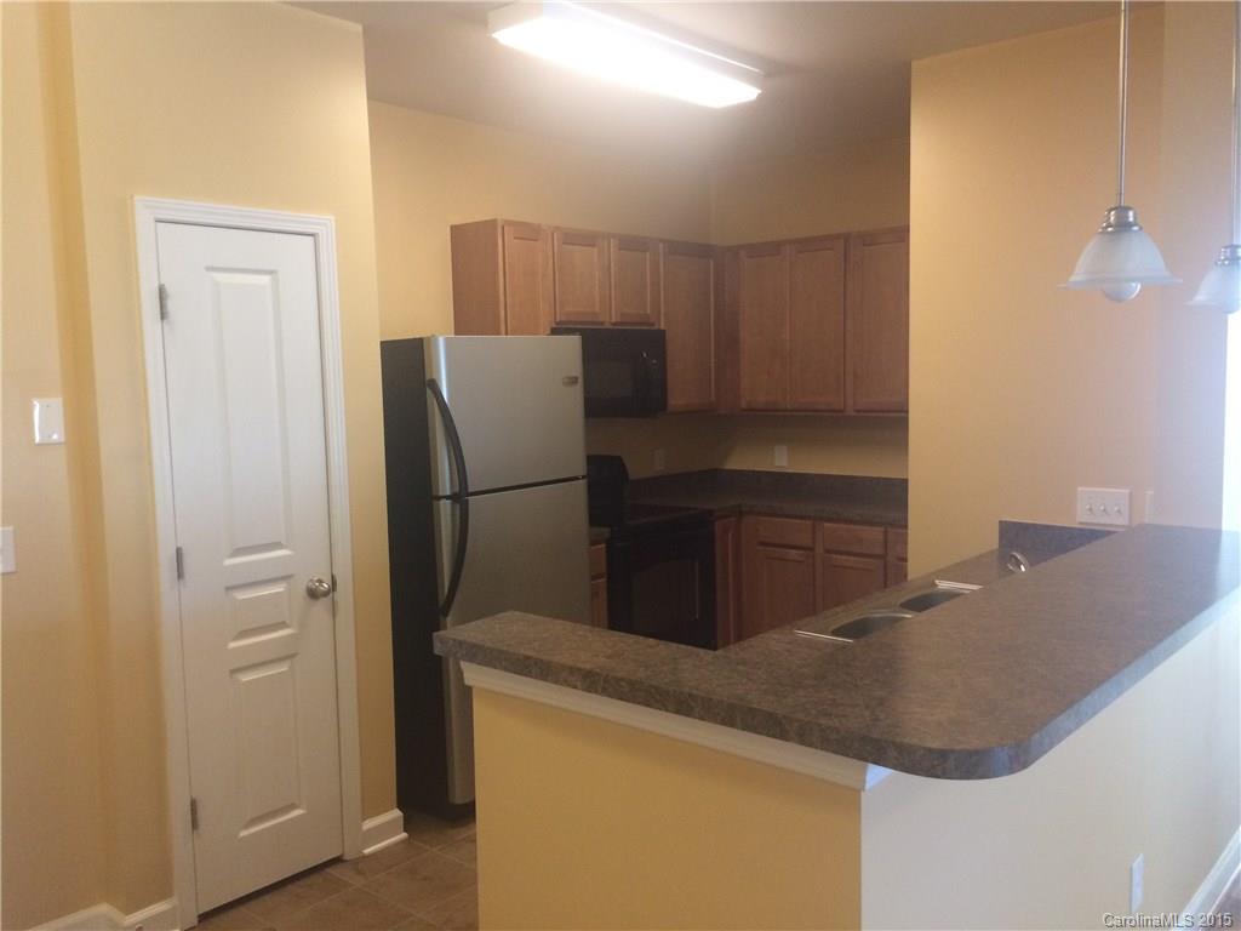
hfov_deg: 61.7
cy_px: 466
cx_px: 620
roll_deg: +2.6
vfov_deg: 48.2
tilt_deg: -5.1
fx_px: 1040
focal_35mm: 29
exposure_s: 1/30
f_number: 2.2
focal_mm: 4.15
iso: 160
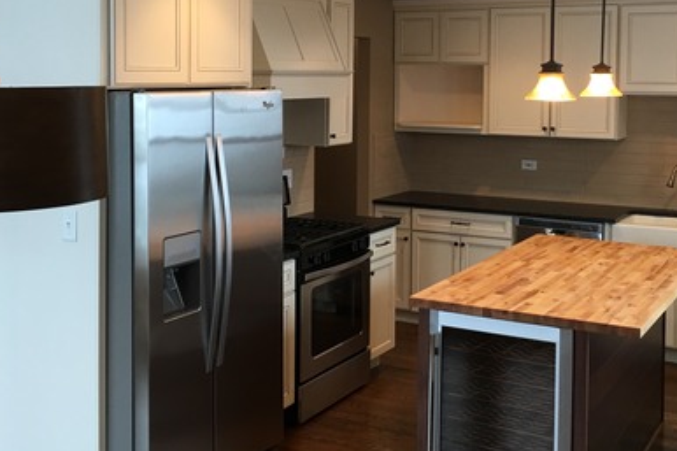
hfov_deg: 39.6
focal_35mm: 50
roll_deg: -0.9
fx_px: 940
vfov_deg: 26.7
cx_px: 365
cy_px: 130
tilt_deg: -2.5
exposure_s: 1/15
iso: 25
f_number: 2.2
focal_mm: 4.15
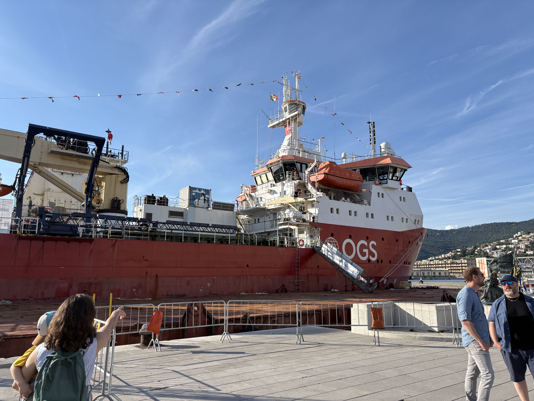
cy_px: 200
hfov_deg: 67.3
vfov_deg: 53.1
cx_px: 267
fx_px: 401
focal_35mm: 26
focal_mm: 5.96
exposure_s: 1/2865
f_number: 1.6
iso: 50
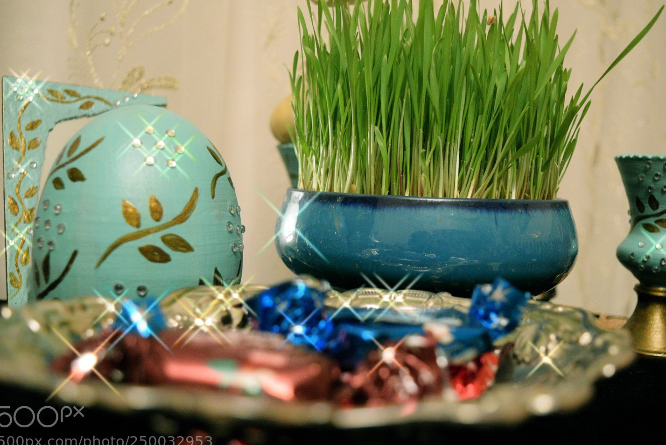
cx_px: 342
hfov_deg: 51.9
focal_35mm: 37
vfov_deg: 36.0
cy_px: 229
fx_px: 685
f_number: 4
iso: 3200
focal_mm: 22
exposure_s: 1/30
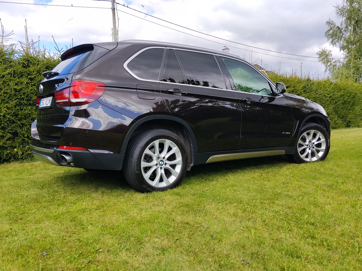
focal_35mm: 29
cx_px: 181
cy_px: 136
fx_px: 303
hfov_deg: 61.7
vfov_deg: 48.2
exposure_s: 1/723
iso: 50
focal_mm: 4.22
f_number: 1.8
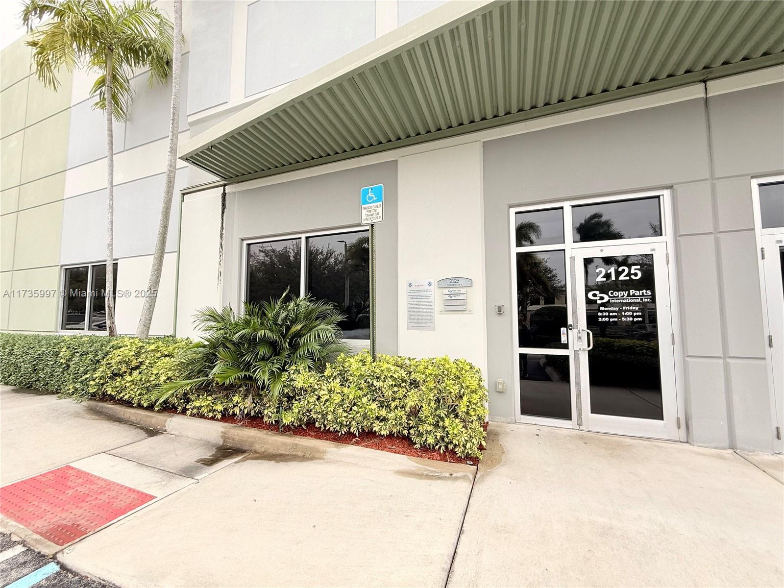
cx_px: 392
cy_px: 294
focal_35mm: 14
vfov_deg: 85.7
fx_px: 317
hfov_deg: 102.1
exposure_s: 1/590
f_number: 2.2
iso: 50
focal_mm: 2.22
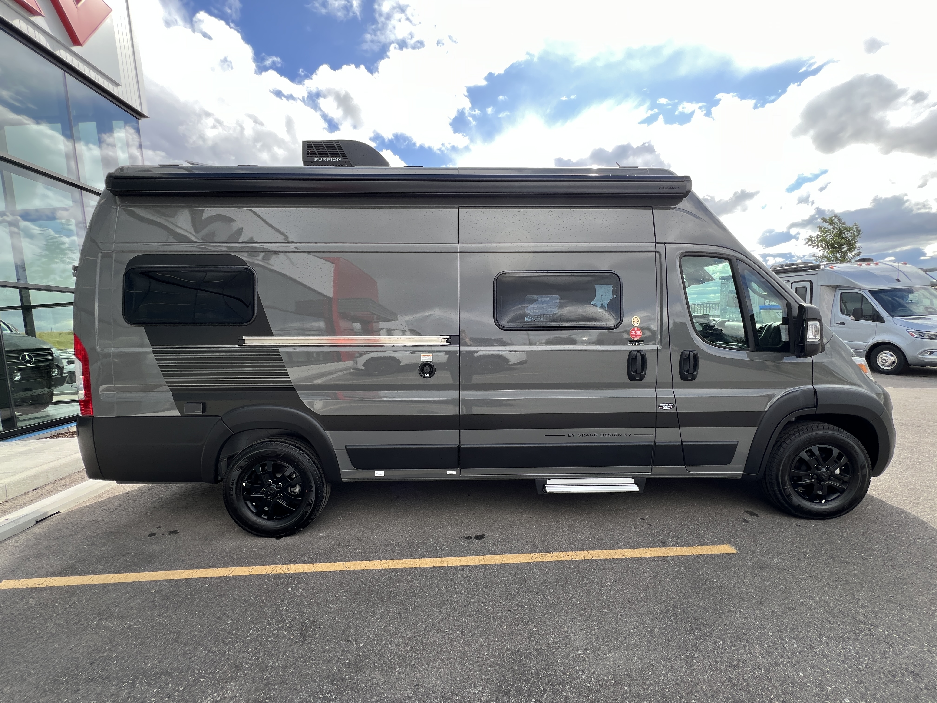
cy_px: 352
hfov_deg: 106.2
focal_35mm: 13
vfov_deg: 89.9
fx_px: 352
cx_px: 468
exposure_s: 1/280
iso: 32
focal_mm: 1.57
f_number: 1.8
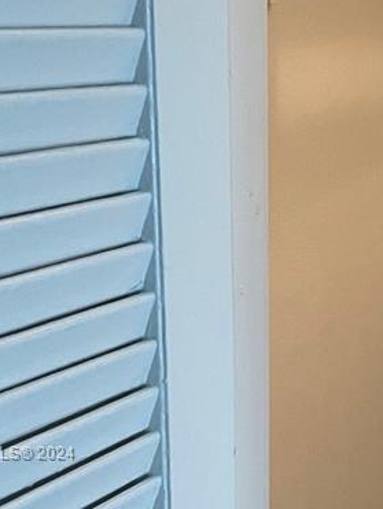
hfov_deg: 16.9
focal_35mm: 84
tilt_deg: -20.6
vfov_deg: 22.7
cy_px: 454
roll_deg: -2.4
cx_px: 441
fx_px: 1237
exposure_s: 1/60
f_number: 1.6
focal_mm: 4.2
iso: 200
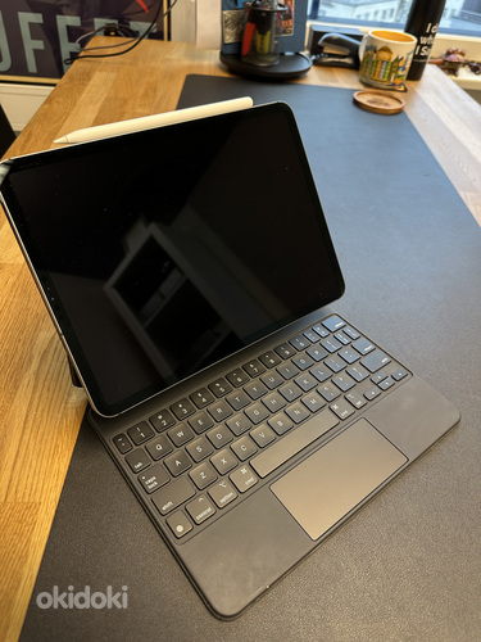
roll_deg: -6.8
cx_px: 240
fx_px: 445
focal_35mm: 24
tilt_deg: -43.5
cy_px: 321
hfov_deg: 56.8
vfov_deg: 71.6
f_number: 1.78
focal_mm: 6.86
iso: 160
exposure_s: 1/50
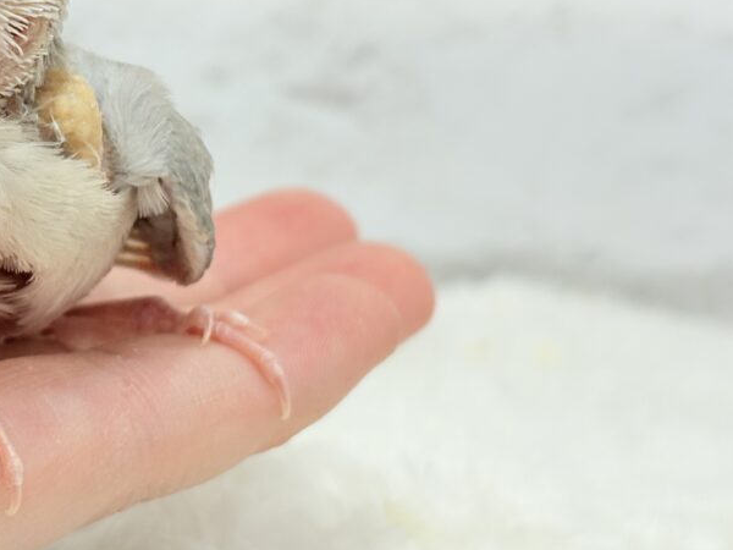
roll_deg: -1.8
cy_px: 144
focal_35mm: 104
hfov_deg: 18.6
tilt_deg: -7.0
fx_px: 2202
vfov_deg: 14.2
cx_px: 83
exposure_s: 1/50
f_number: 1.6
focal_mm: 5.96
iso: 40
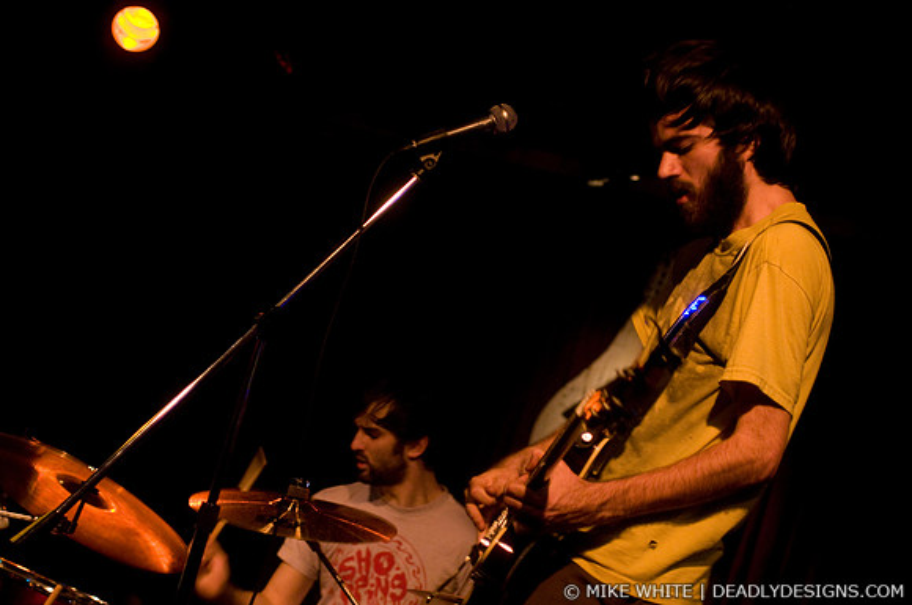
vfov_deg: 15.7
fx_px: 2201
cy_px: 302
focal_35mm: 87
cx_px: 456
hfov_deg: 23.4
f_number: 2.8
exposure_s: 1/60
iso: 1250
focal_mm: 58
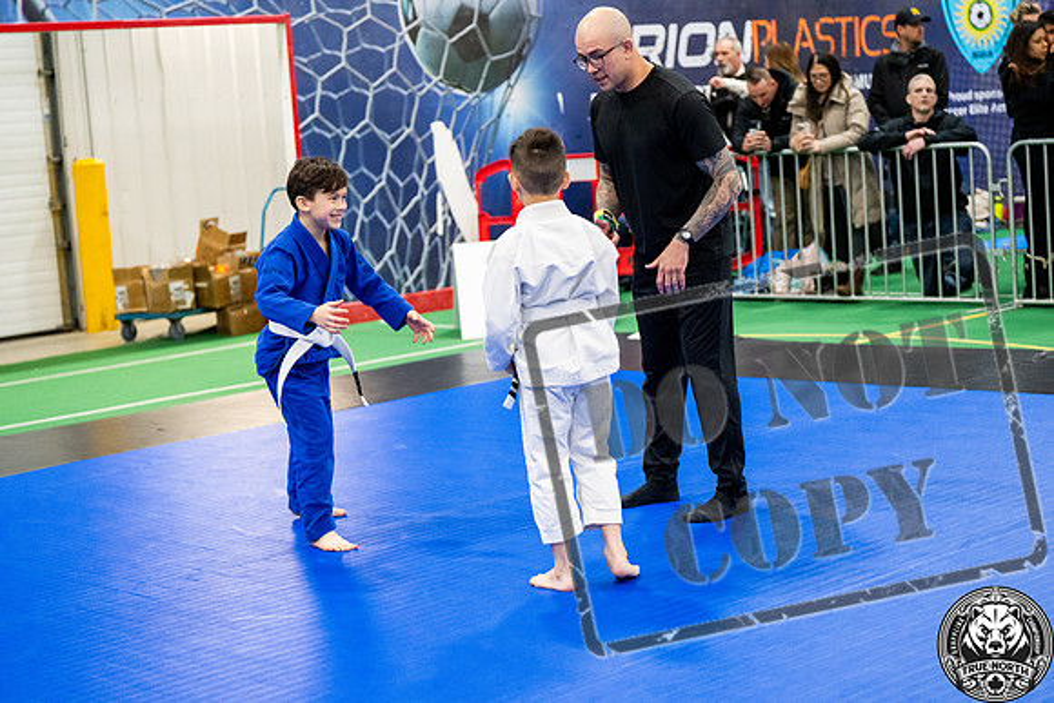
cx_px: 527
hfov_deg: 28.8
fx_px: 2050
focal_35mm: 70
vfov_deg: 19.5
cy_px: 352
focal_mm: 70
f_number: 2.8
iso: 4000
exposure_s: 1/500
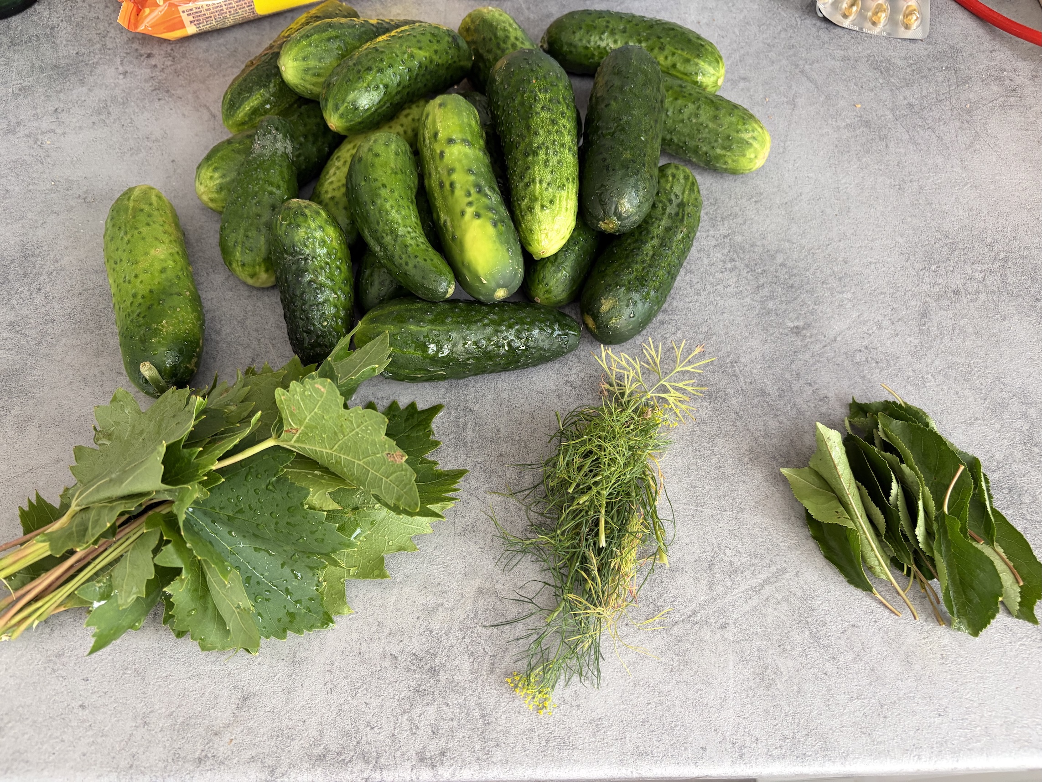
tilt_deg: -62.4
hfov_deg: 67.3
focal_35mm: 26
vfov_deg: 53.1
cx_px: 521
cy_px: 391
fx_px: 783
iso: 160
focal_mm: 5.96
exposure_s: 1/60
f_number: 1.6
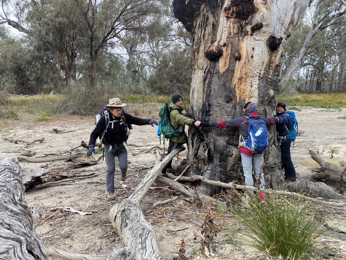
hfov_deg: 67.3
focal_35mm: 26
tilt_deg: -7.9
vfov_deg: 53.1
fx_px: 260
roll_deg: +1.3
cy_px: 130
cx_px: 173
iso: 32
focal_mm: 4.25
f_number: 1.8
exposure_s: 1/244
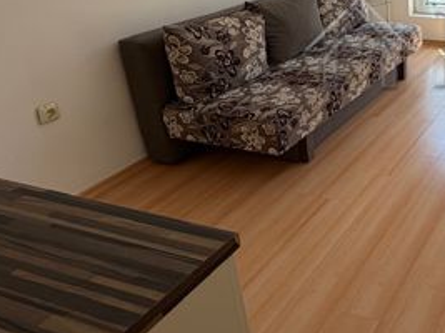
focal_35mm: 37
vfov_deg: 37.0
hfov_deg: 41.5
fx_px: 475
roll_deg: +0.6
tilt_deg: -17.4
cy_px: 58
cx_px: 472
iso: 40
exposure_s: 1/157
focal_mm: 2.22
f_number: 2.2
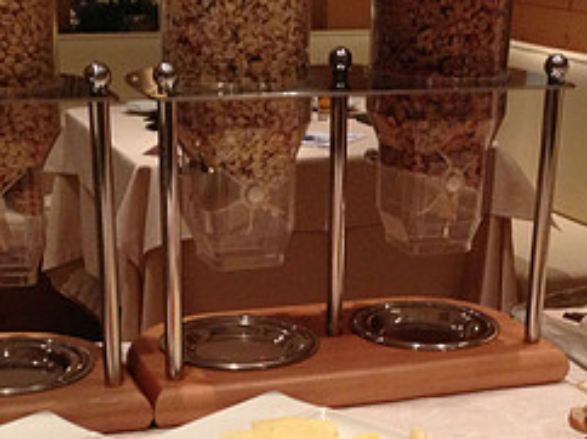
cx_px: 357
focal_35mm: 84
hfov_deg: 23.3
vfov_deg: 17.2
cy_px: 433
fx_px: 1423
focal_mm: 4.28
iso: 200
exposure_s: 1/20
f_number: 2.4
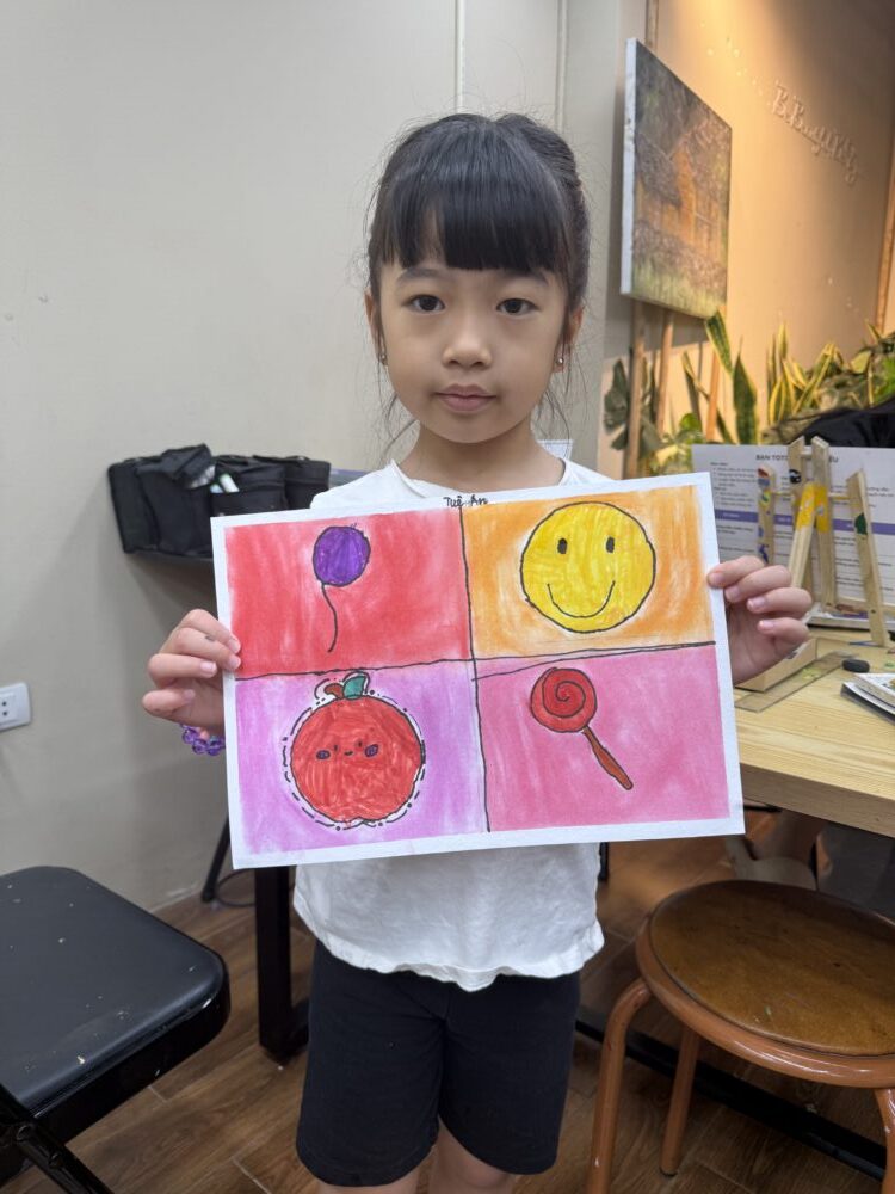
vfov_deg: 71.6
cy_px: 597
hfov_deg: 56.8
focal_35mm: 24
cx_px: 448
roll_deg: -0.9
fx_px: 827
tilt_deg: -10.4
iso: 64
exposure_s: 1/100
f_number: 1.78
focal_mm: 6.76
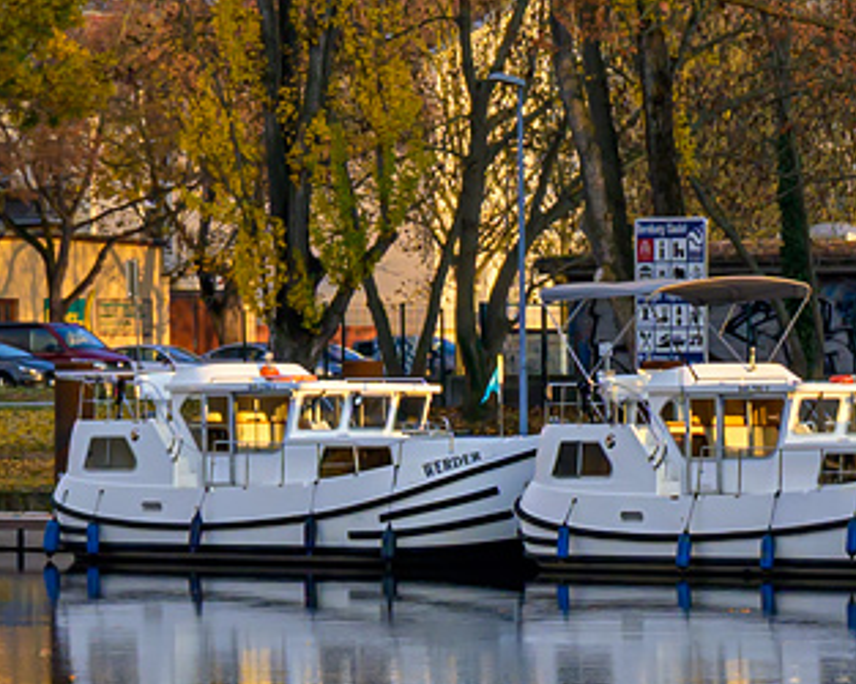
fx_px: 6836
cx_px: 1485
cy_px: 536
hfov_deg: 7.0
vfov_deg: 5.7
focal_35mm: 270
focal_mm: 50
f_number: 8
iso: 250
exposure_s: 1/180
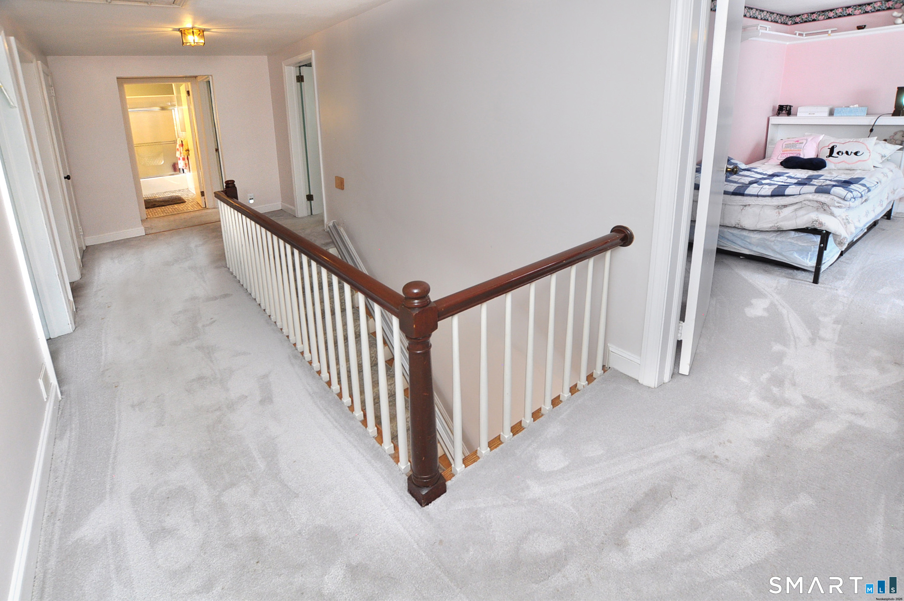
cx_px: 452
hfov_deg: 100.5
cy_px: 300
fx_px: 376
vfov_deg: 77.2
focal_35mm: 15
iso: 500
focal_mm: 10
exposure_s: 1/40
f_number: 5
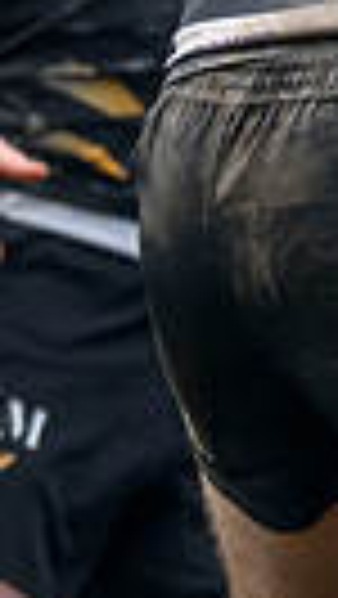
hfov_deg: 0.3
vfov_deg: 0.5
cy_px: 189
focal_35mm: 3943
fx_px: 62705
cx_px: 862
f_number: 4
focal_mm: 560
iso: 3200
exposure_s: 1/1600
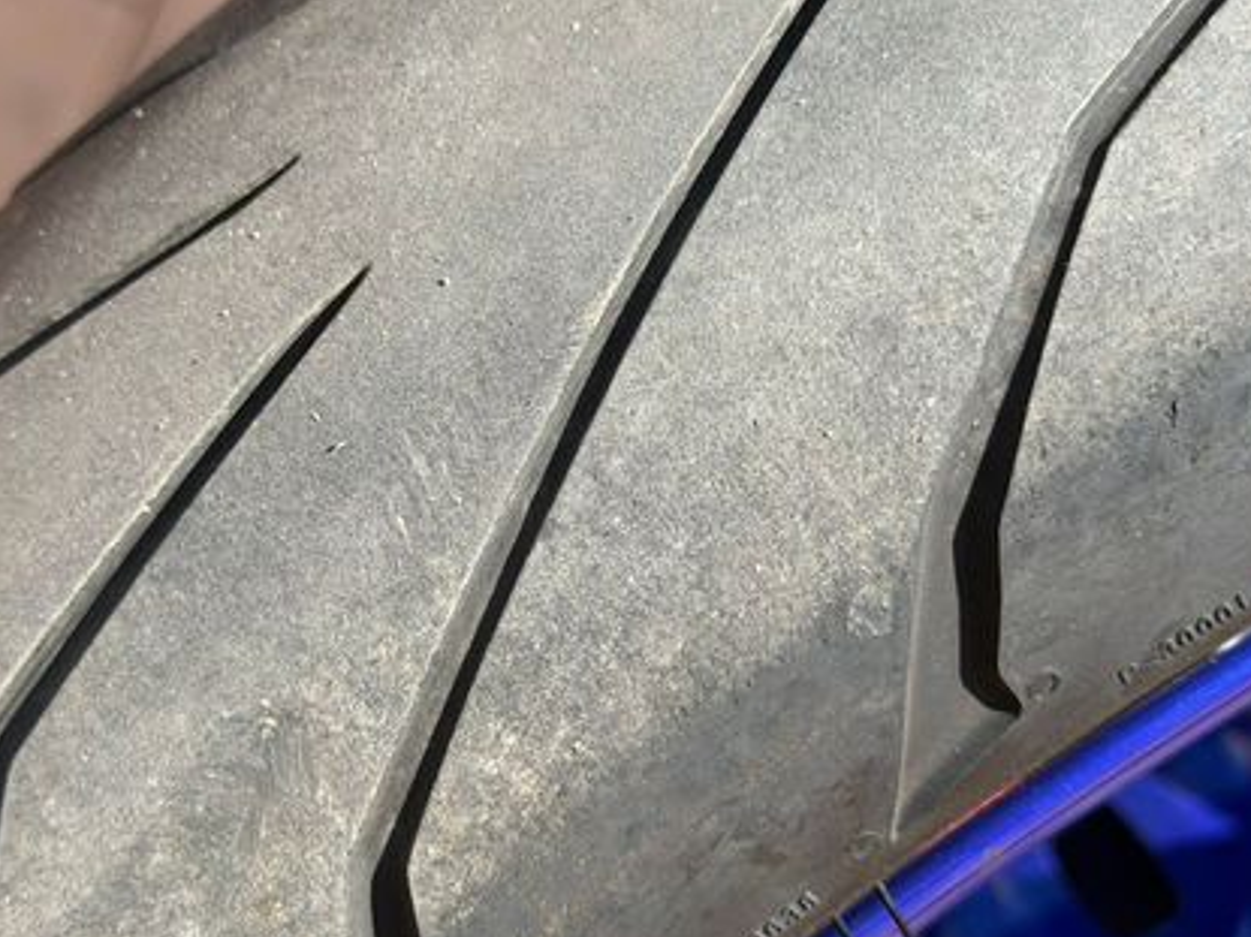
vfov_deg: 19.9
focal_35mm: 74
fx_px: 2674
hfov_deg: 26.3
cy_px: 518
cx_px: 570
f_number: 1.78
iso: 64
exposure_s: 1/1149
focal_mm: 6.76
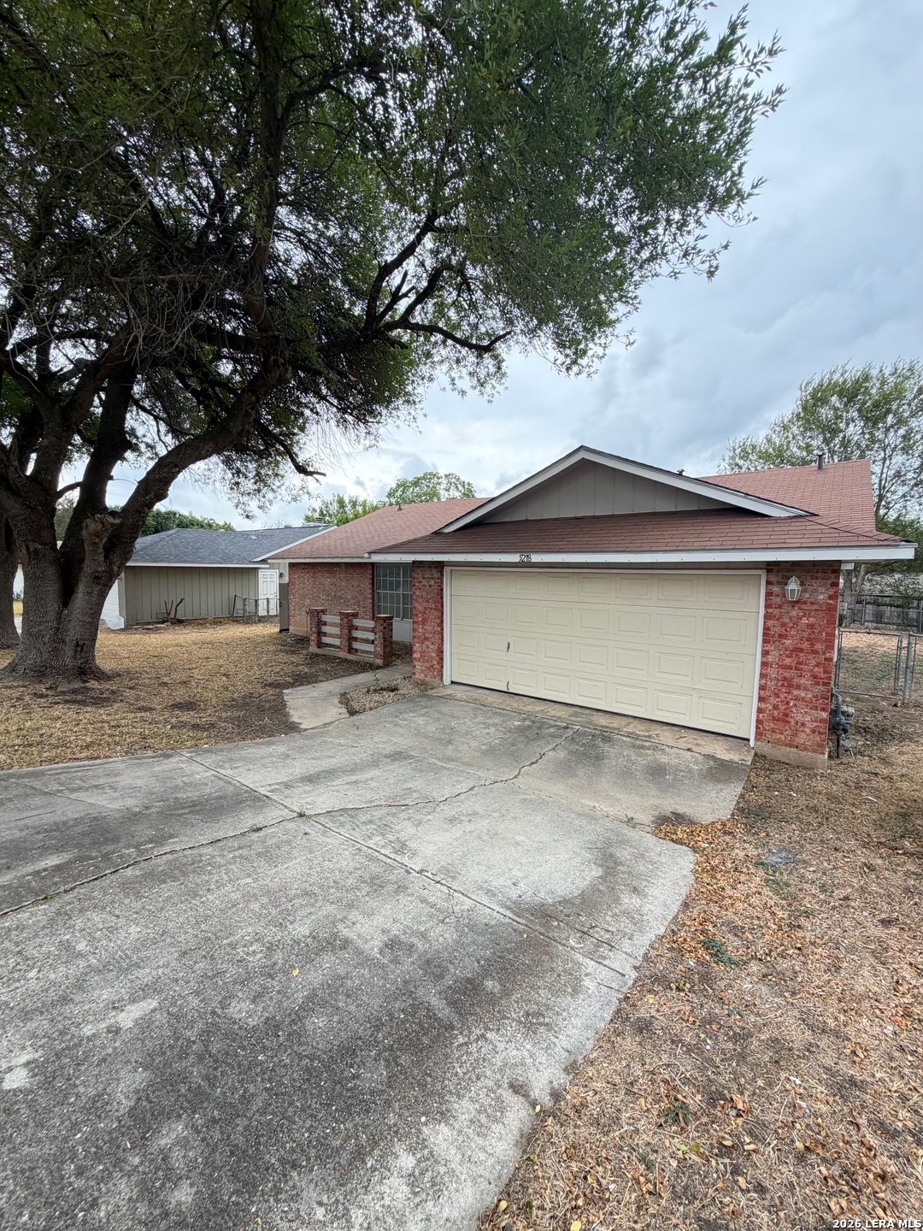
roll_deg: -0.9
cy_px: 616
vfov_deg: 102.1
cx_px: 462
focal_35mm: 14
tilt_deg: -5.0
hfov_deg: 85.7
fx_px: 498
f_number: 2.2
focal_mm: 2.22
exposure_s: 1/203
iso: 50
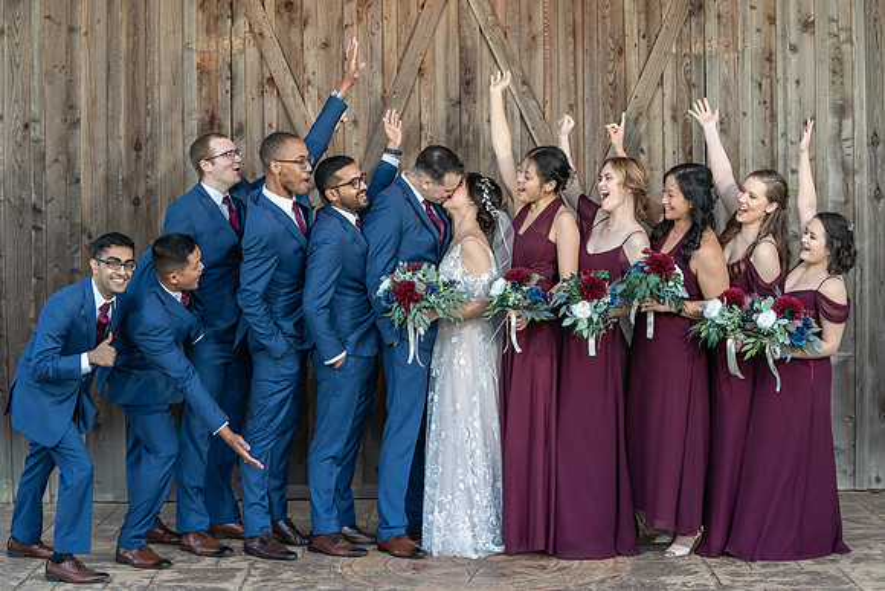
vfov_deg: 18.5
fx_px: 1812
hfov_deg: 27.4
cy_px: 293
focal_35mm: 74
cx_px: 457
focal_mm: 70
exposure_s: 1/250
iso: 320
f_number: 4
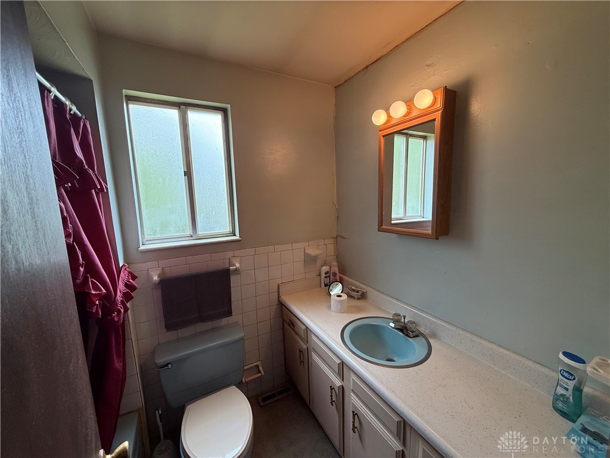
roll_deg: +1.4
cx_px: 305
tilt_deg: -7.0
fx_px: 247
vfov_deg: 85.7
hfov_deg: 102.1
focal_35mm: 14
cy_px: 229
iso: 160
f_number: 2.2
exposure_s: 1/99
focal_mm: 2.22
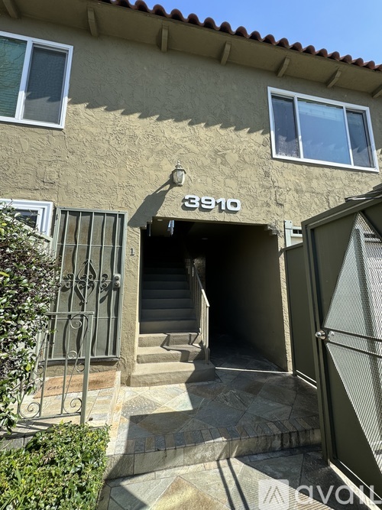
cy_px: 255
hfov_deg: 85.7
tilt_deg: +9.8
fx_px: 206
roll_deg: +0.1
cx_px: 191
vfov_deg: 102.1
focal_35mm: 14
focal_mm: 2.22
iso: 40
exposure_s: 1/646
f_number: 2.2
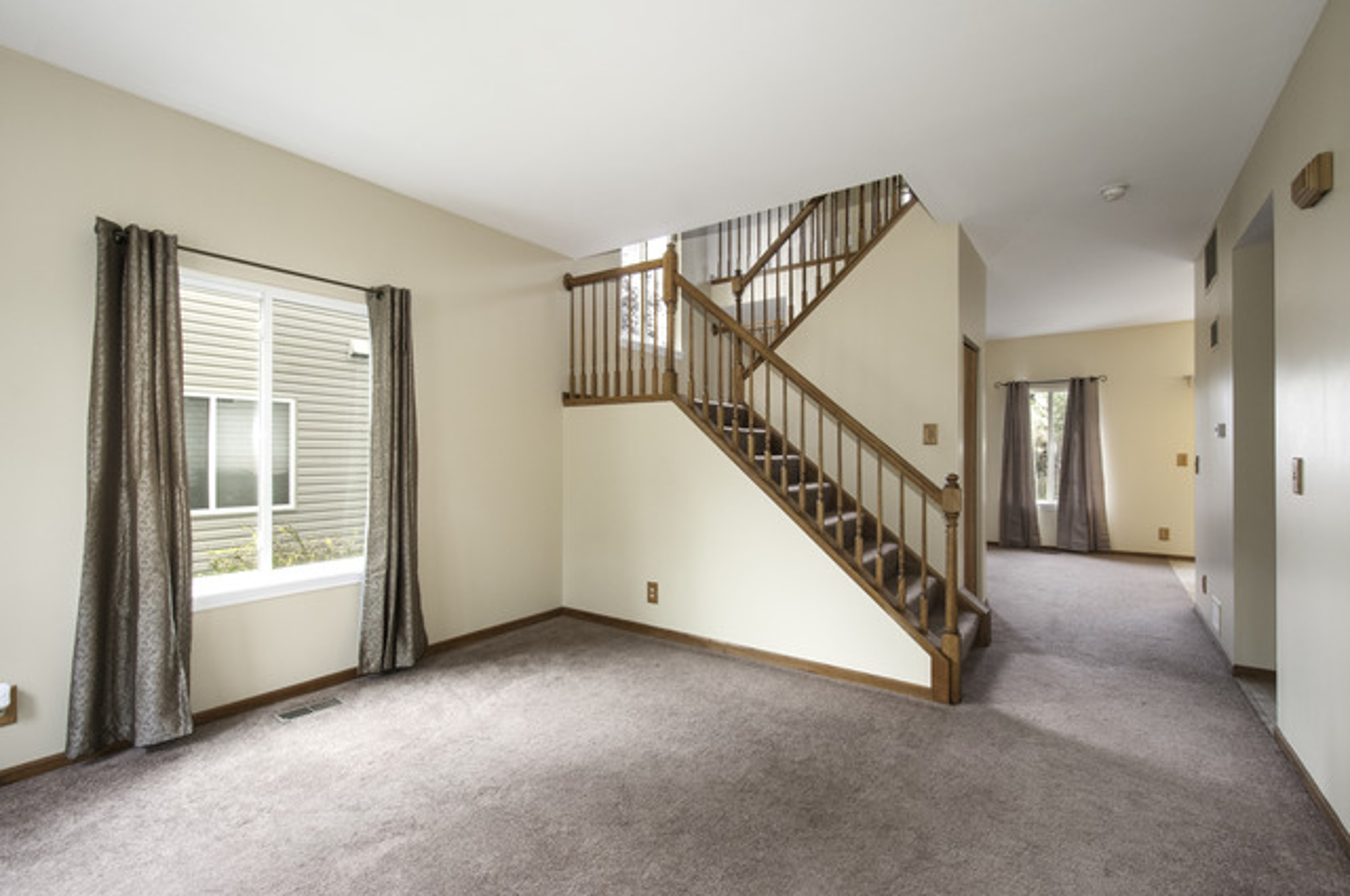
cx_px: 675
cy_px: 448
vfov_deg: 77.2
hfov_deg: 100.5
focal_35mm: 15
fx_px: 562
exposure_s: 1/125
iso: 640
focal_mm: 10
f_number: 9
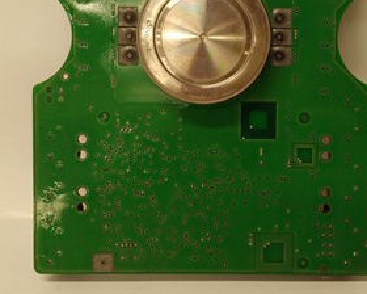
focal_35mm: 47
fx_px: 511
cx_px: 222
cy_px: 85
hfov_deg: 39.4
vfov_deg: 31.7
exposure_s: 1/33
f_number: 2
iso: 157
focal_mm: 3.79
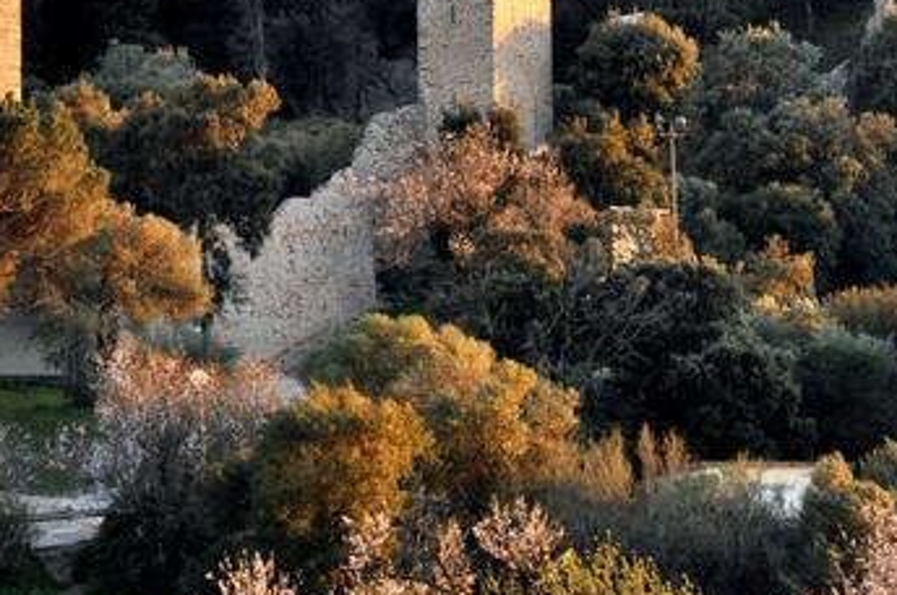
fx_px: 5098
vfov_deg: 6.6
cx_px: 714
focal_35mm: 205
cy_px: -91
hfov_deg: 10.0
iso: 280
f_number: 5.6
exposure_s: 1/125
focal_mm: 52
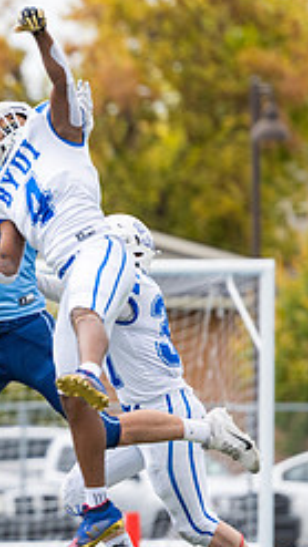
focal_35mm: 579
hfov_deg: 2.1
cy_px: 258
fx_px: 8404
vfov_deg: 3.7
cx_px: -233
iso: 125
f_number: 2.8
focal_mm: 200
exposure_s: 1/1250
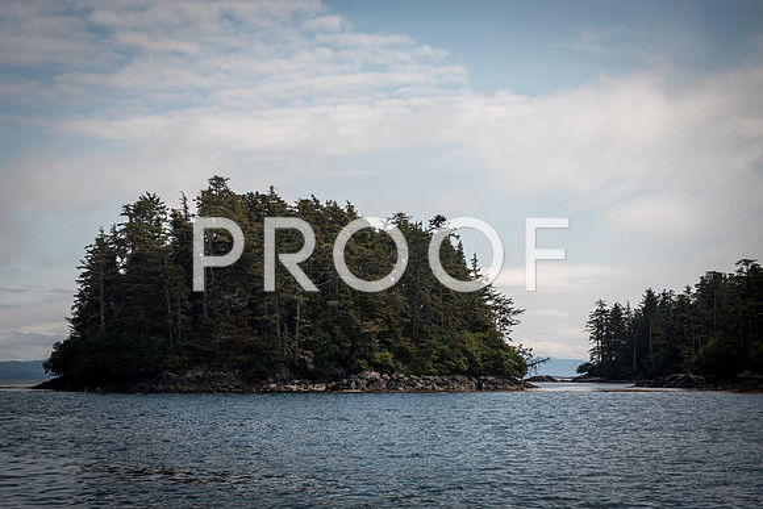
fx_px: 1507
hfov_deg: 28.3
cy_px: 312
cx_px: 296
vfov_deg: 19.2
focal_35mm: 71
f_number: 4
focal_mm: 58
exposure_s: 1/1250
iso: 100
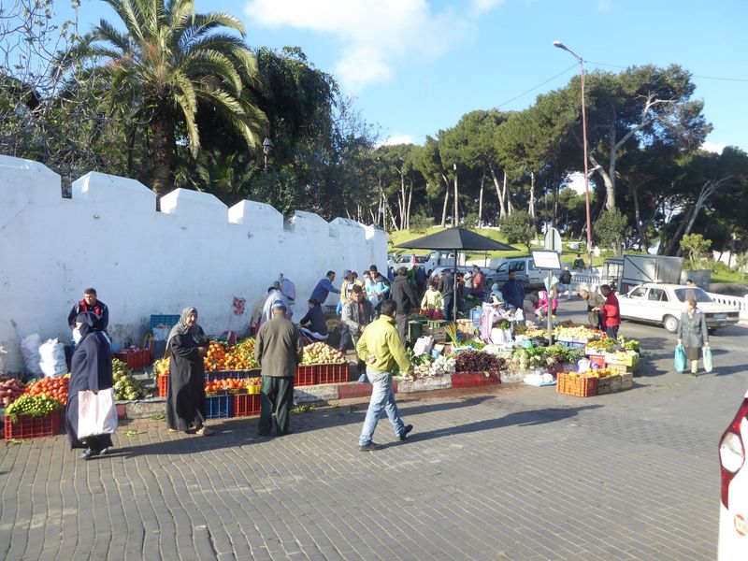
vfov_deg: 48.2
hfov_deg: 61.7
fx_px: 627
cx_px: 374
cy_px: 280
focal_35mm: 29
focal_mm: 5
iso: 80
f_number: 3.5
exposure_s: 1/320
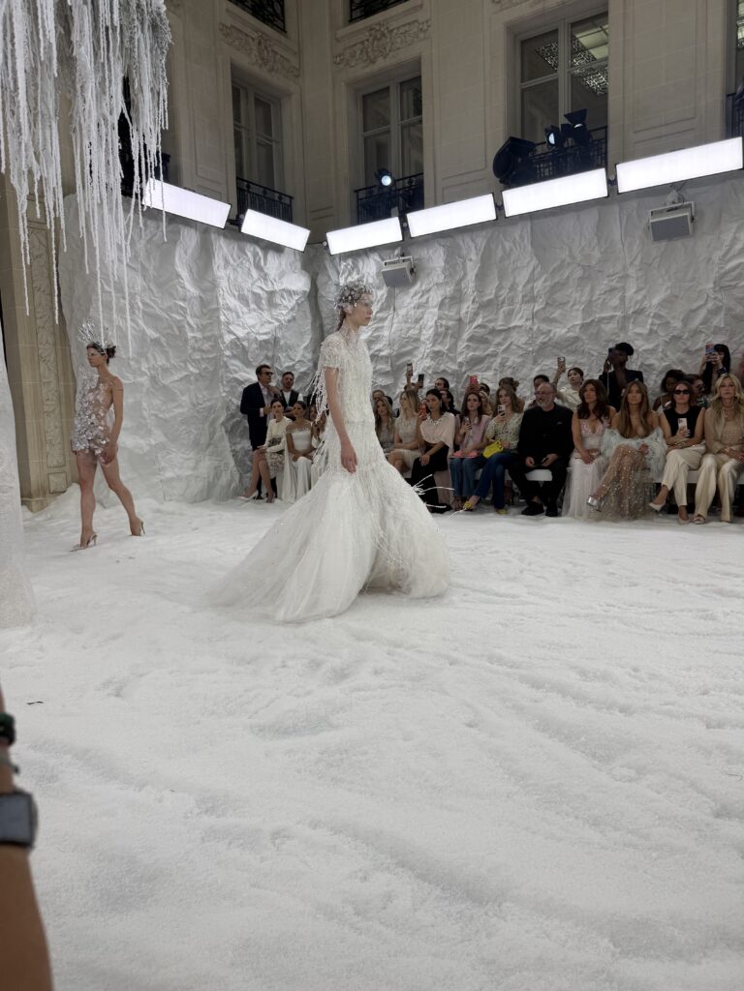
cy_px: 496
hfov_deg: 56.8
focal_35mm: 24
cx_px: 372
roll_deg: +2.8
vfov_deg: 71.6
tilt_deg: -5.4
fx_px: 688
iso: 80
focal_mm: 6.76
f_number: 1.78
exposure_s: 1/1437
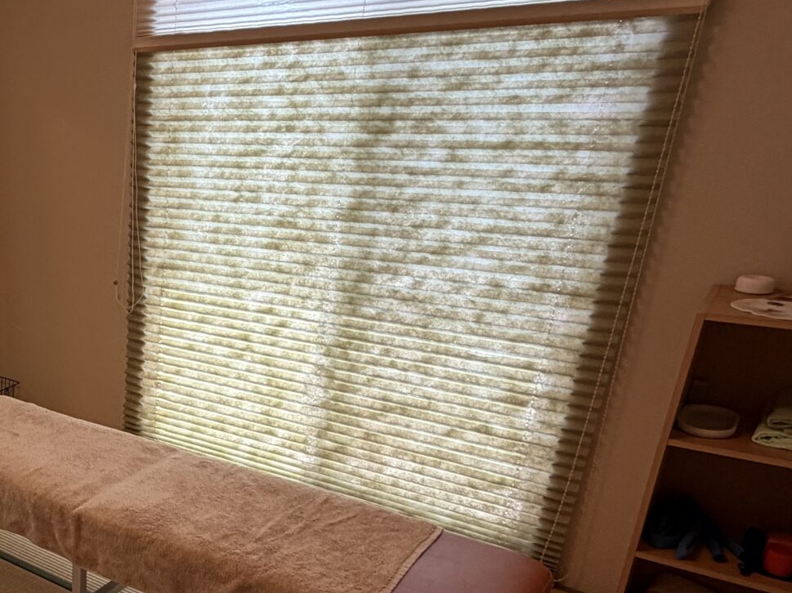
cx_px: -39
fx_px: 846
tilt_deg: -21.5
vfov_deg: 37.9
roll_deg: +3.4
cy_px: 426
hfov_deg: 41.8
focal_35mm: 37
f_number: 2.2
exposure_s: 1/121
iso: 80
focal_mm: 2.22
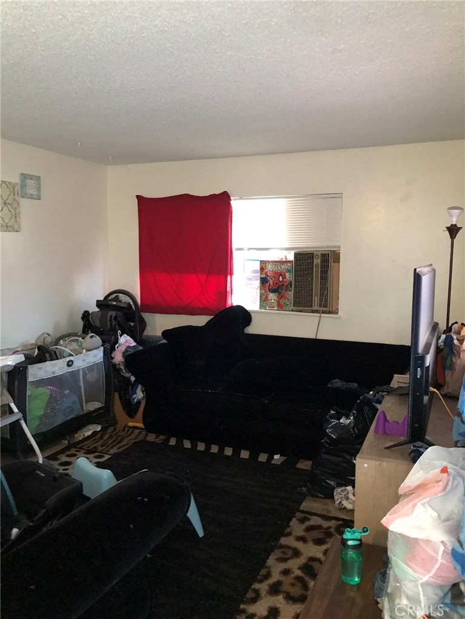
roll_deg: -0.3
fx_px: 502
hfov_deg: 49.7
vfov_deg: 63.4
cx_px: 232
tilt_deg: -4.1
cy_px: 310
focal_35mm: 28
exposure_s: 1/5
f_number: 1.8
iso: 100
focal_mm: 3.99
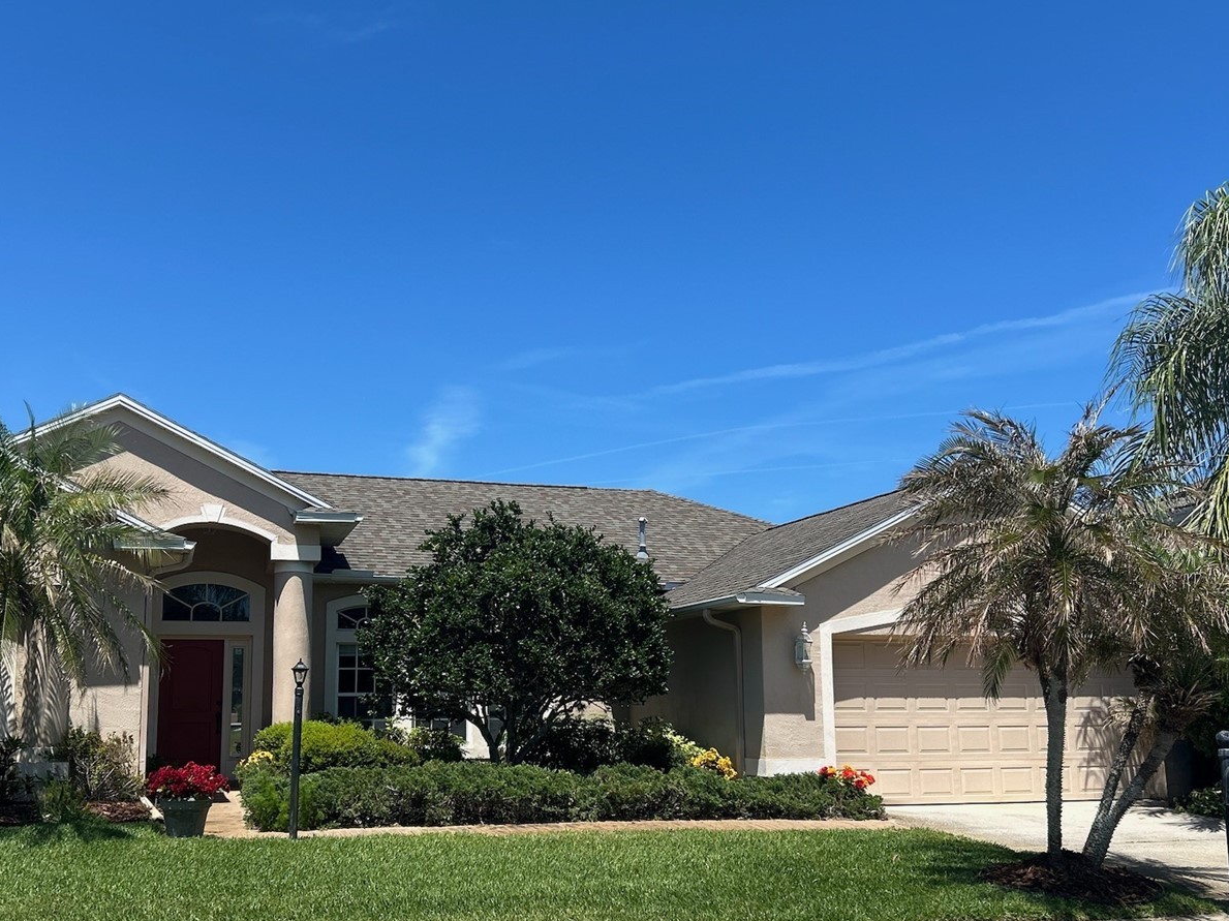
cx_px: 527
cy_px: 554
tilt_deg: +6.9
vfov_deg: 40.5
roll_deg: +0.3
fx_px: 1242
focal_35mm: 35
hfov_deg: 52.5
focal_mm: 5.7
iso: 50
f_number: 1.5
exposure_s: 1/3968
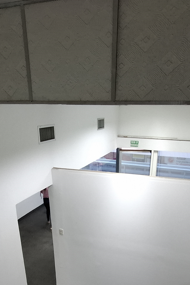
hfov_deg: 46.4
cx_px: 98
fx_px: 222
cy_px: 205
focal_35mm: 28
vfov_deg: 62.6
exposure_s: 1/24
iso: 200
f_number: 2.2
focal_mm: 1.74
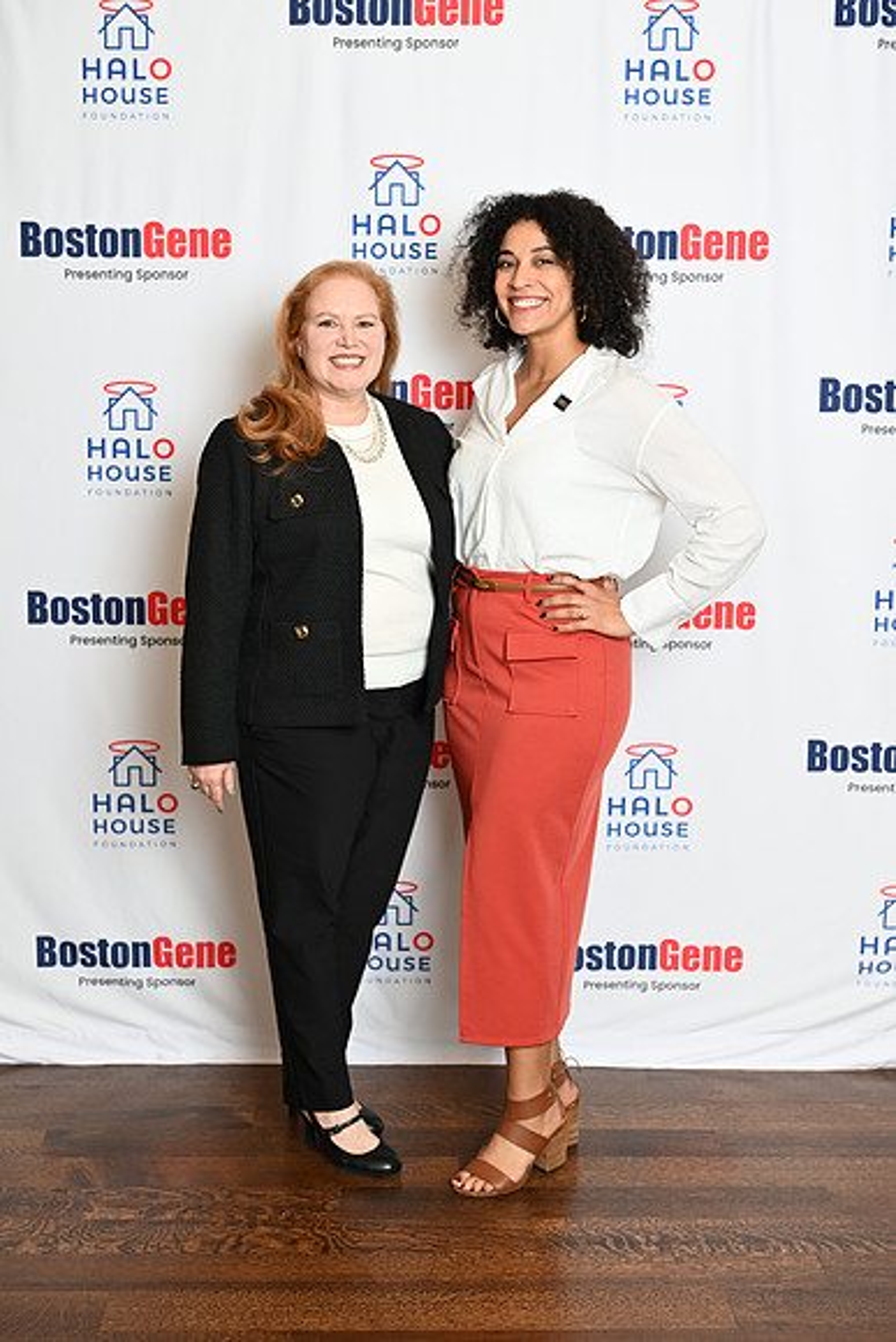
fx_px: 1865
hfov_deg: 27.0
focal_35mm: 50
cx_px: 448
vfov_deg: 39.6
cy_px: 671
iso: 200
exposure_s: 1/60
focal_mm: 50
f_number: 3.2
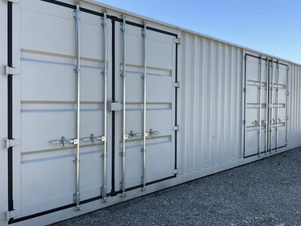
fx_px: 270
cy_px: 107
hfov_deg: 58.3
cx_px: 143
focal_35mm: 31
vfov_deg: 45.5
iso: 25
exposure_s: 1/816
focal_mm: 3
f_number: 1.8
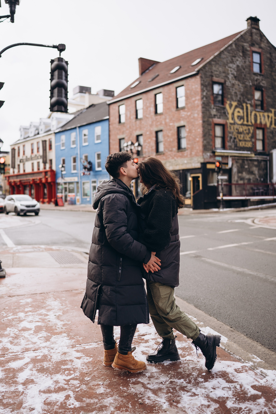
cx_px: 138
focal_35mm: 35
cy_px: 207
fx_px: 402
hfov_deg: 37.9
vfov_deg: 54.4
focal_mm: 35
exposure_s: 1/2500
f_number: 1.8
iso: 100
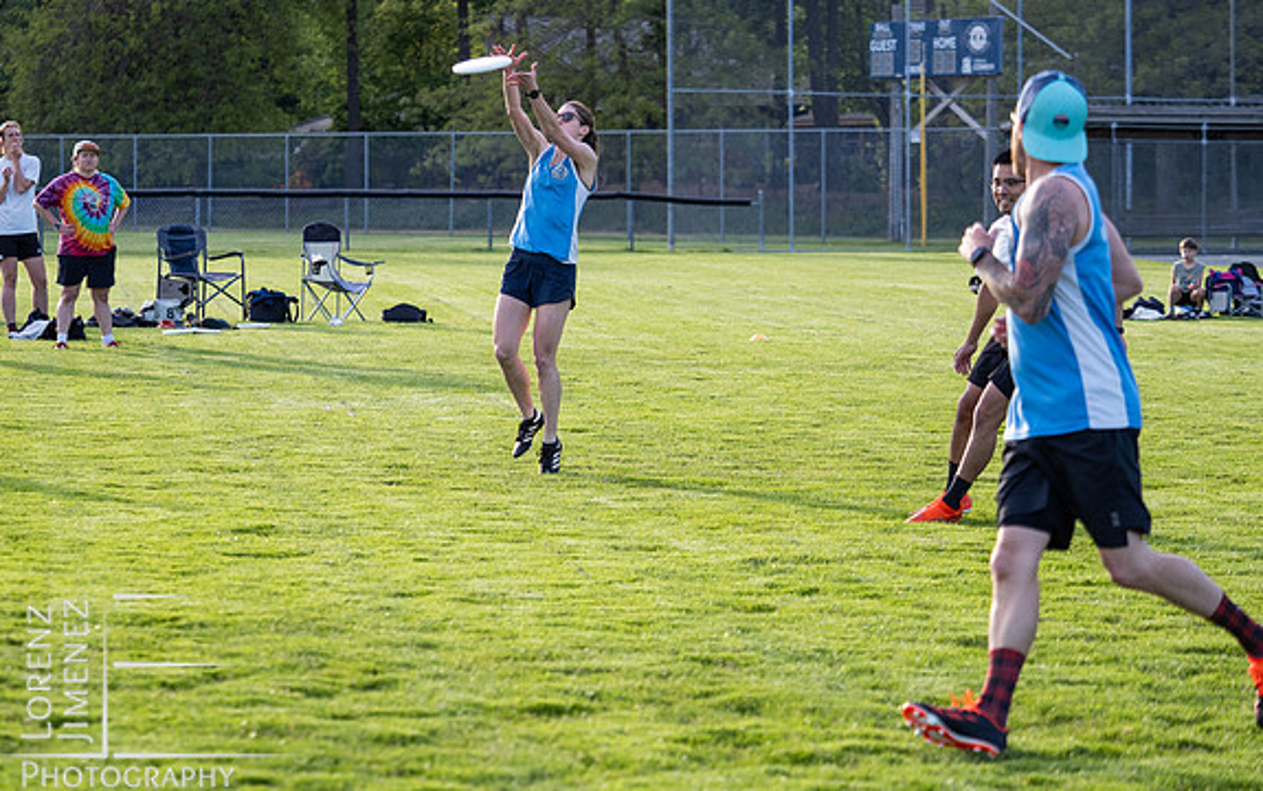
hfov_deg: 13.4
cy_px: 355
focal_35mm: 156
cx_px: 628
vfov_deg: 8.4
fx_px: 5372
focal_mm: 73
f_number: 2.8
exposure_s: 1/1000
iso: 320
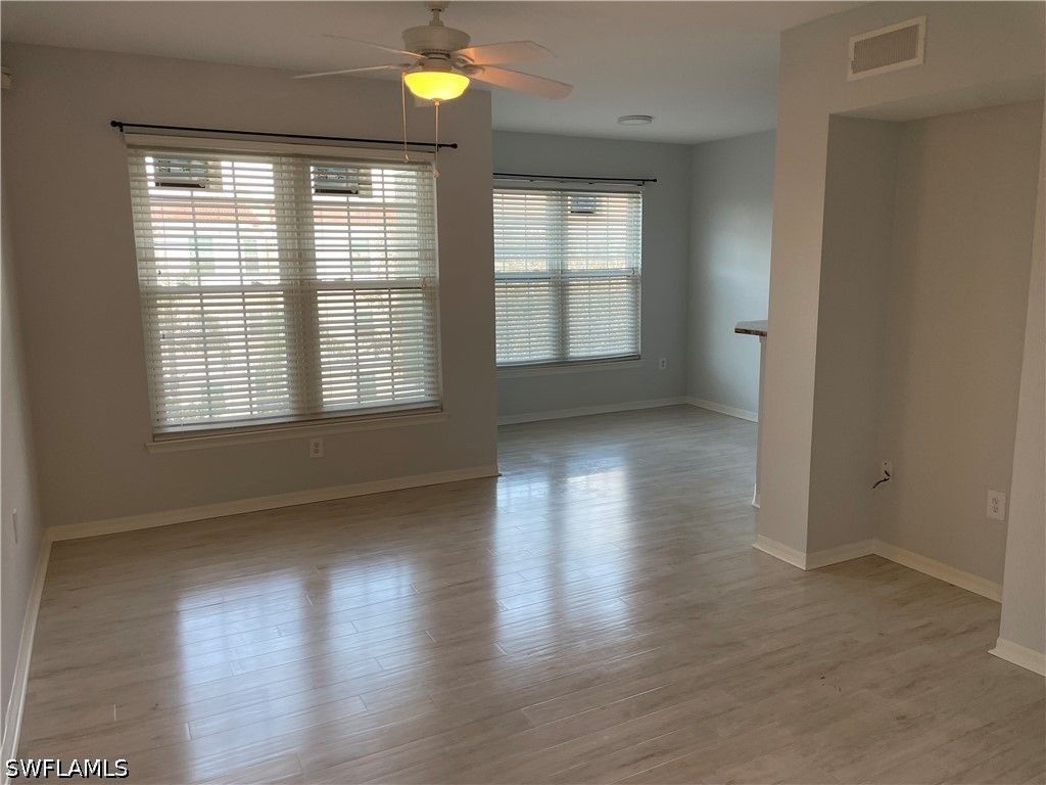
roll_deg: +0.7
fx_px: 786
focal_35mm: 26
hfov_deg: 67.3
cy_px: 392
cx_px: 523
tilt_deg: -10.0
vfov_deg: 53.1
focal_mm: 4.2
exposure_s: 1/120
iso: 80
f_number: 1.6
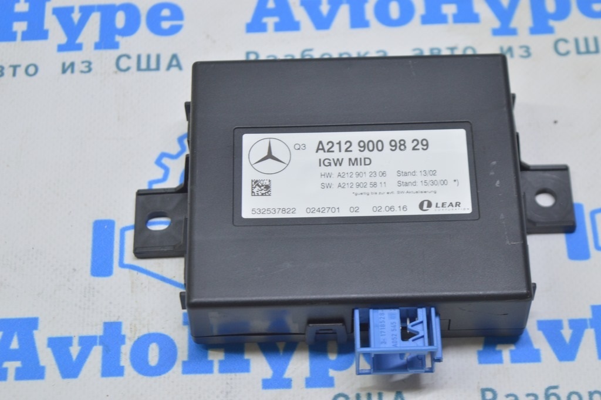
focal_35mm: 82
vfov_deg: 16.5
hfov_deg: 24.6
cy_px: 200
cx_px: 300
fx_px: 1376
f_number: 5.6
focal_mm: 55
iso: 400
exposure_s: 1/20
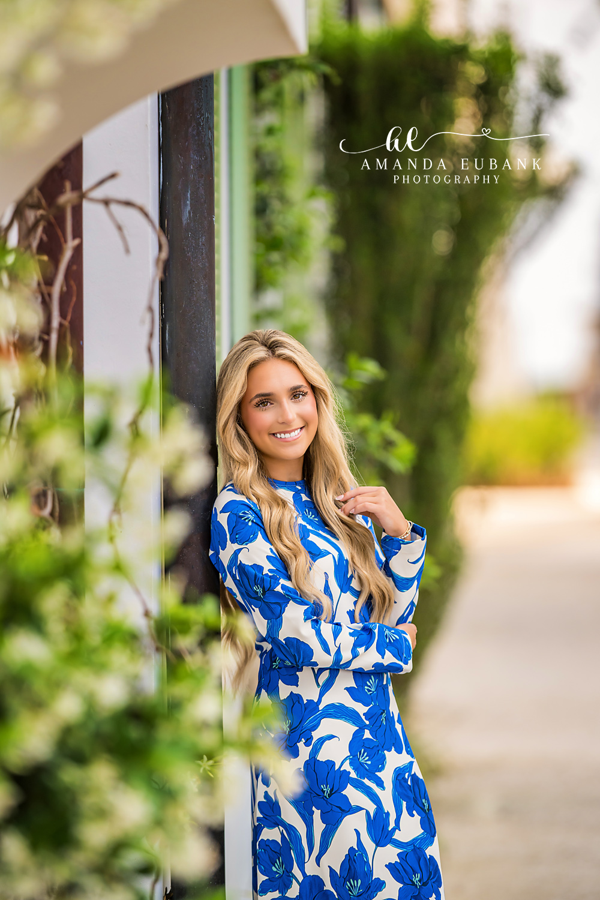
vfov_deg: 10.3
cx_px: 300
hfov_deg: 6.9
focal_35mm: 200
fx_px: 5000
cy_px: 450
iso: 320
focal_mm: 200
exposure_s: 1/1250
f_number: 2.8
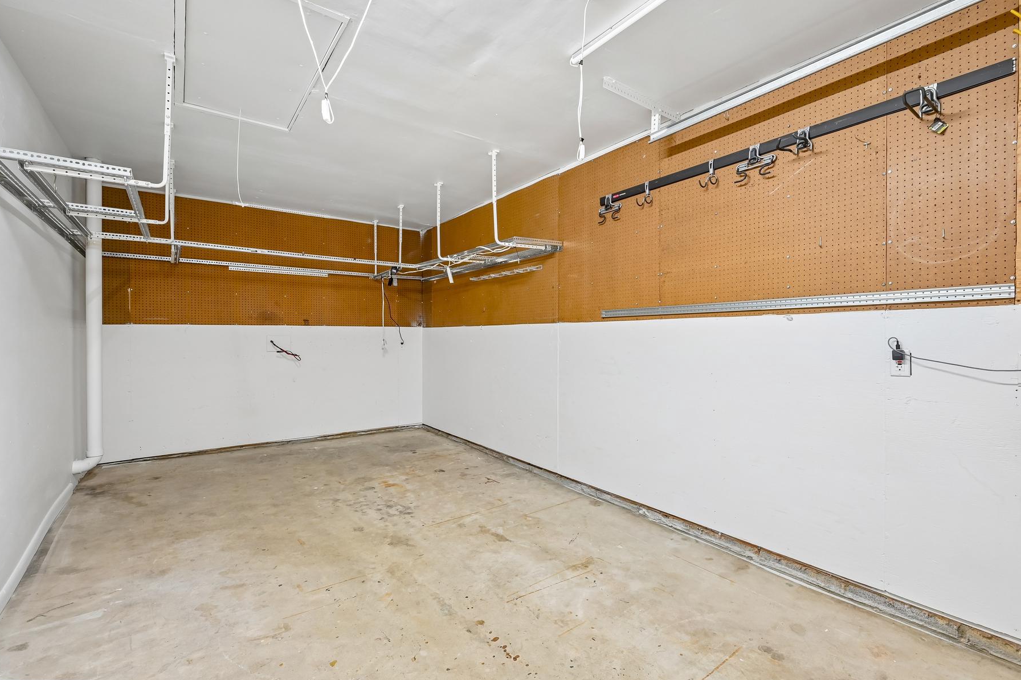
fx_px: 454
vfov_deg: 73.7
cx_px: 548
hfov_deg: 96.6
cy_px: 333
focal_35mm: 16
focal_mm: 14
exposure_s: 1/6
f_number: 8
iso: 400
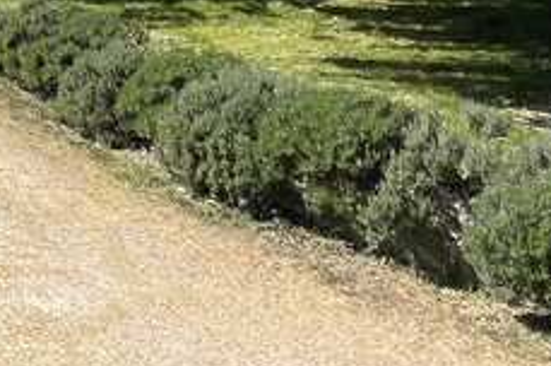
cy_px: -231
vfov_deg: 16.8
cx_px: -202
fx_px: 1085
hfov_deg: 24.2
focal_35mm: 71
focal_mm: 1.57
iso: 32
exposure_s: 1/1429
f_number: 1.8
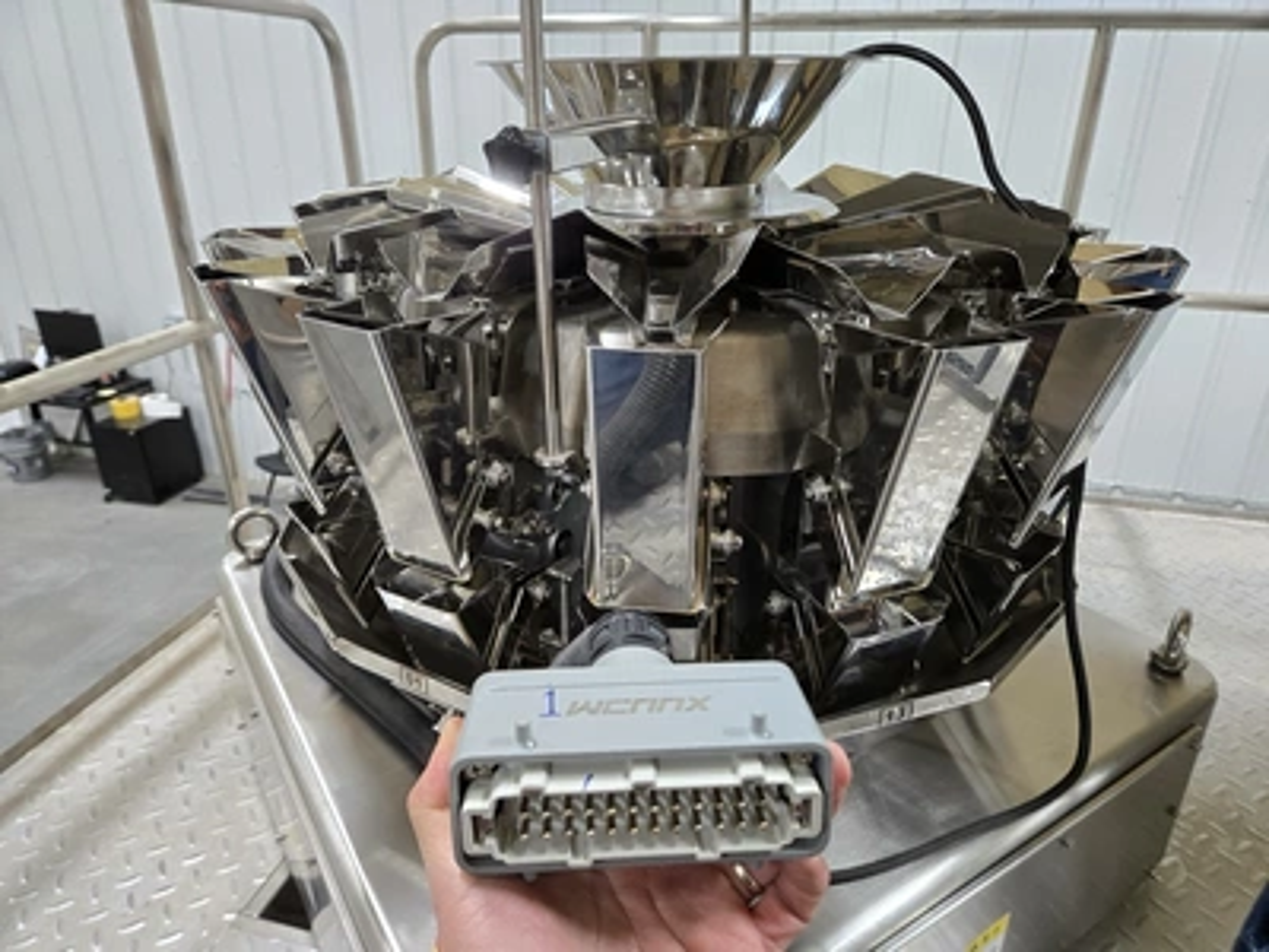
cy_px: 476
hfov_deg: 73.9
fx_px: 843
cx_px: 634
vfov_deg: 58.9
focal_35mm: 23
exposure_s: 1/120
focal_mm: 5.4
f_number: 1.8
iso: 320
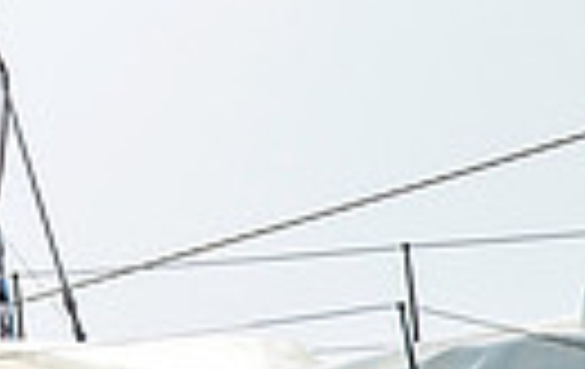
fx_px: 43462
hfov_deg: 0.8
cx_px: -297
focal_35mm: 2719
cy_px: -218
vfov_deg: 0.5
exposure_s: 1/4000
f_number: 5
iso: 400
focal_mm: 400
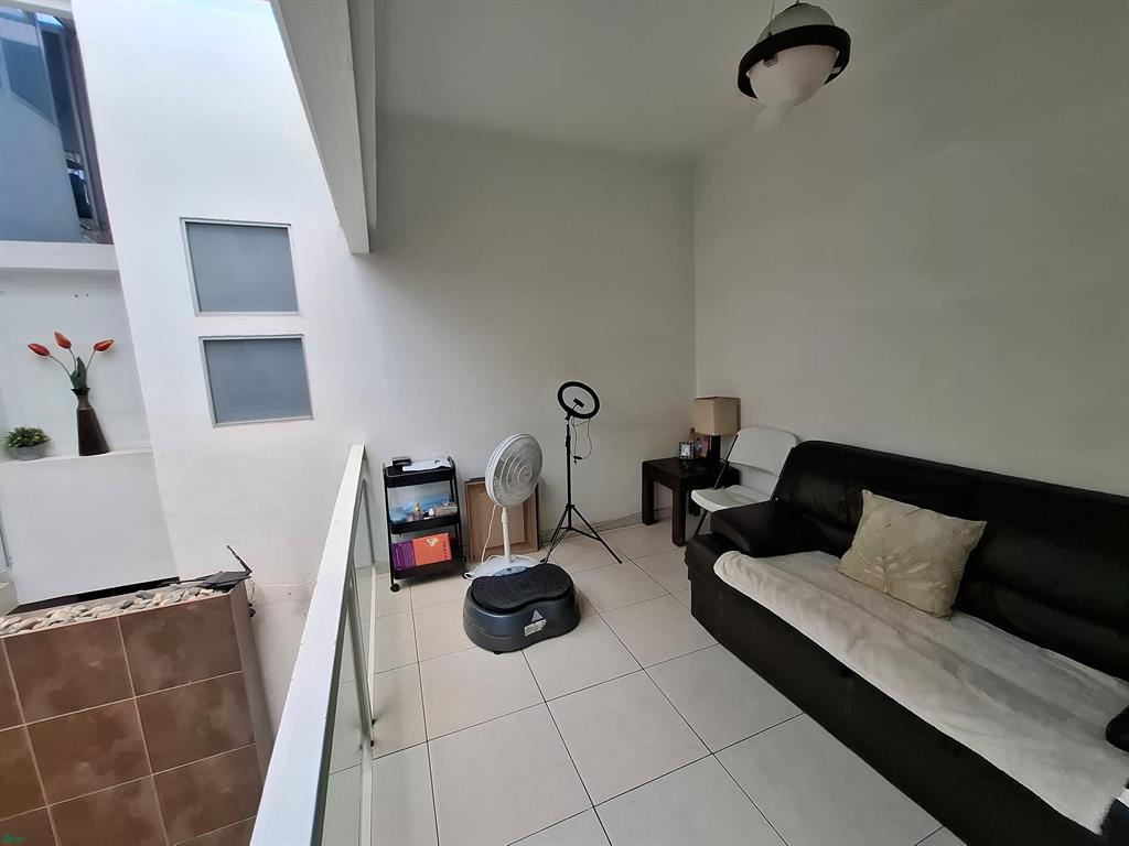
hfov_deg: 106.2
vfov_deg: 89.9
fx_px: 424
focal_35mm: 13
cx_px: 564
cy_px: 423
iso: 40
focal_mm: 1.74
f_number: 2.2
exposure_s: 1/265
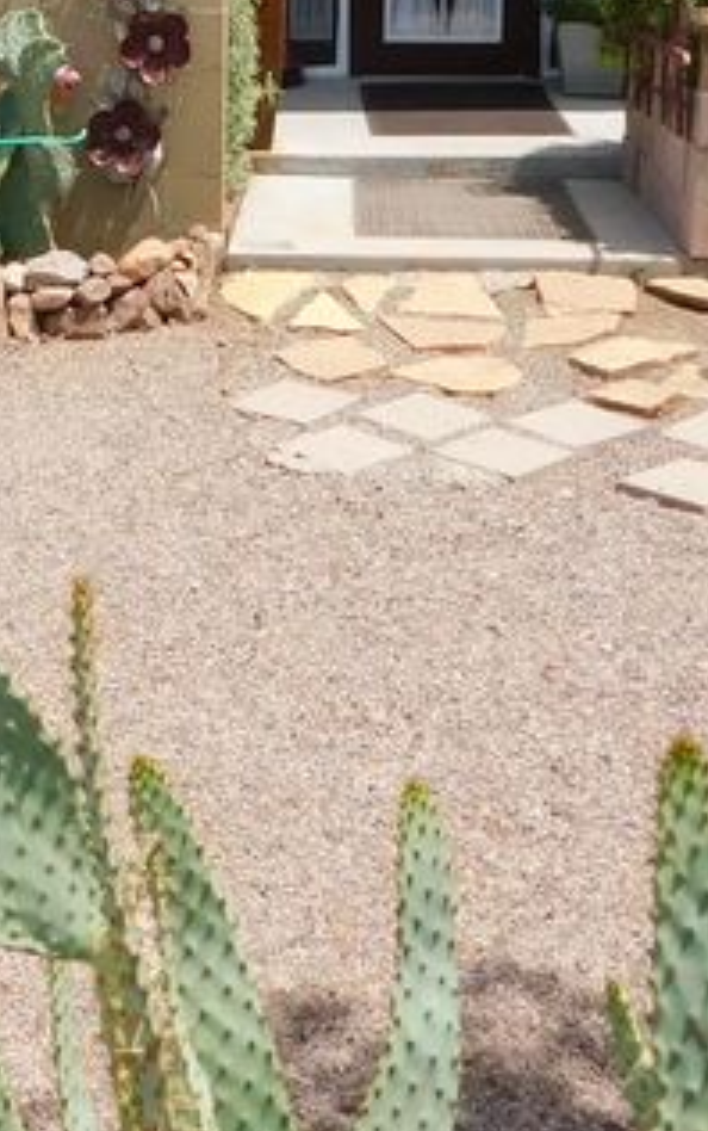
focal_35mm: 79
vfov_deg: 25.4
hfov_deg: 16.2
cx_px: -29
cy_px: 125
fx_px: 2434
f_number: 3
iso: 125
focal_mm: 4
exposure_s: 1/1250
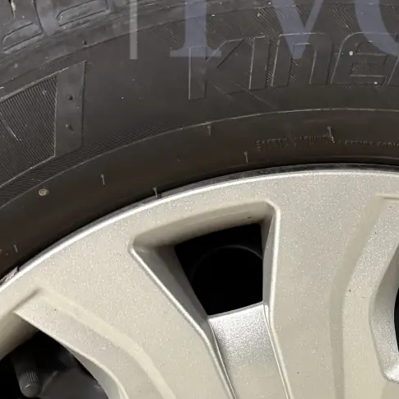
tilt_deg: -35.8
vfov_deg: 18.5
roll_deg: +1.2
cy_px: 411
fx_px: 1187
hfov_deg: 18.8
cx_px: 355
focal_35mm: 91
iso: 400
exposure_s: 1/50
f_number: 1.6
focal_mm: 5.96
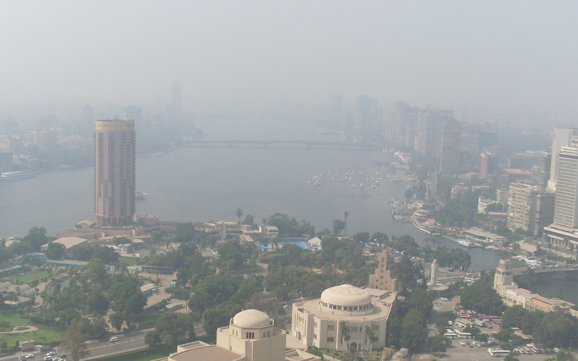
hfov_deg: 38.1
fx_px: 835
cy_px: 237
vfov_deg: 24.3
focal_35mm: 53
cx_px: 250
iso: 80
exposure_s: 1/250
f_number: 7.7
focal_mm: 6.3
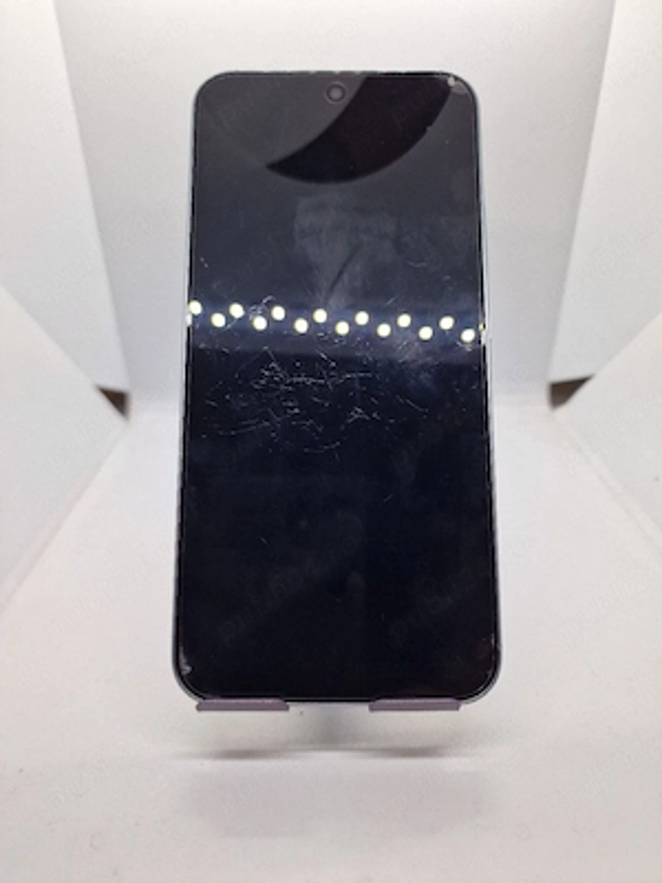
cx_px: 331
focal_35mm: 23
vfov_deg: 73.9
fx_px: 586
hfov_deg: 58.9
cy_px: 442
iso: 50
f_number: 1.8
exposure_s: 1/182
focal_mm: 6.4
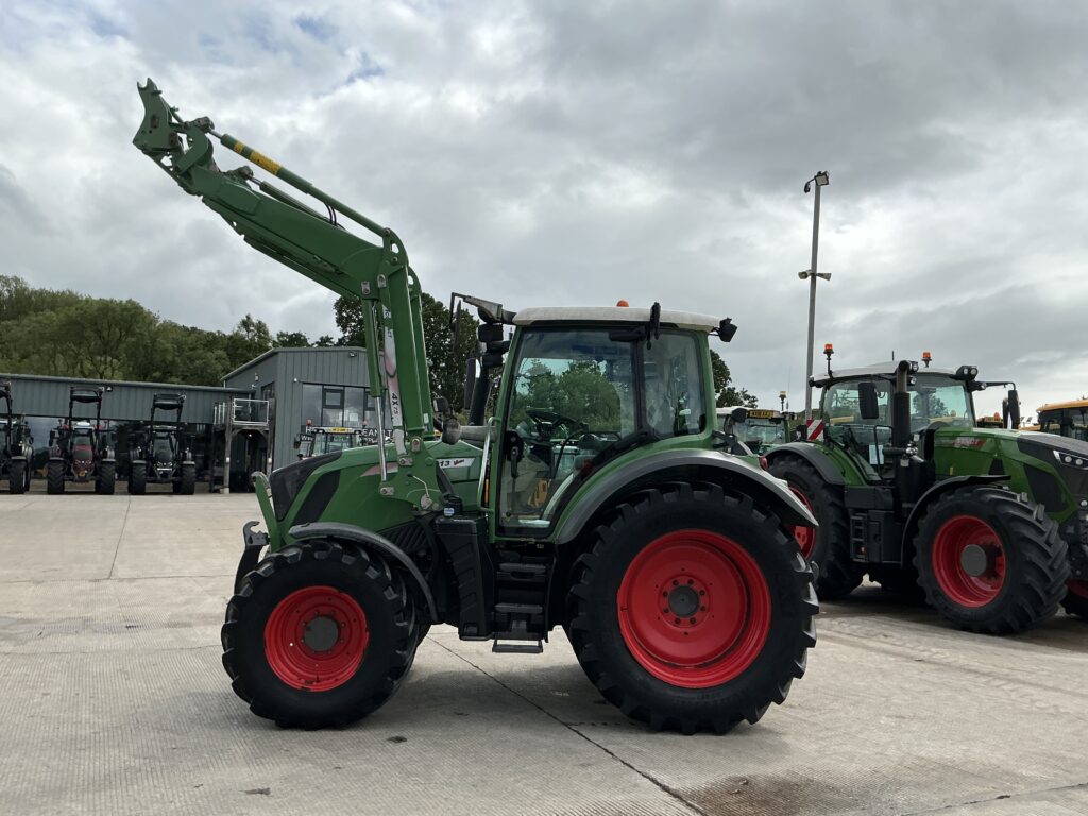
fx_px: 880
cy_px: 408
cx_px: 544
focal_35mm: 28
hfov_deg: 63.4
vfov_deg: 49.7
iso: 25
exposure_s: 1/2801
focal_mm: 3
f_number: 1.8
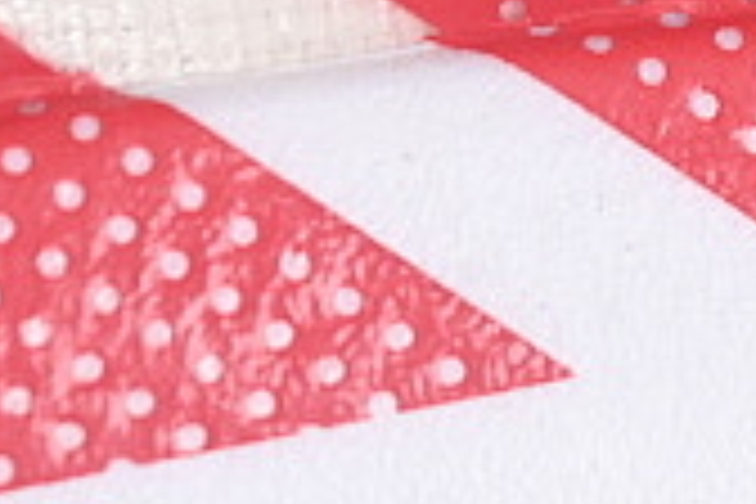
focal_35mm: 481
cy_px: -396
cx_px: 896
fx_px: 10100
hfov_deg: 4.3
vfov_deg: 2.8
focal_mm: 50
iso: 160
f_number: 7.1
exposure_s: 1/80
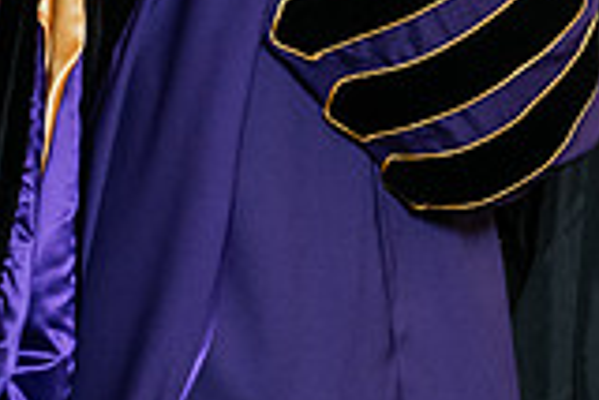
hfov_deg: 9.1
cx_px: 475
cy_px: -144
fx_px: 3747
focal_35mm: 225
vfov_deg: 6.1
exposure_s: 1/200
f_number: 5
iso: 2500
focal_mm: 62
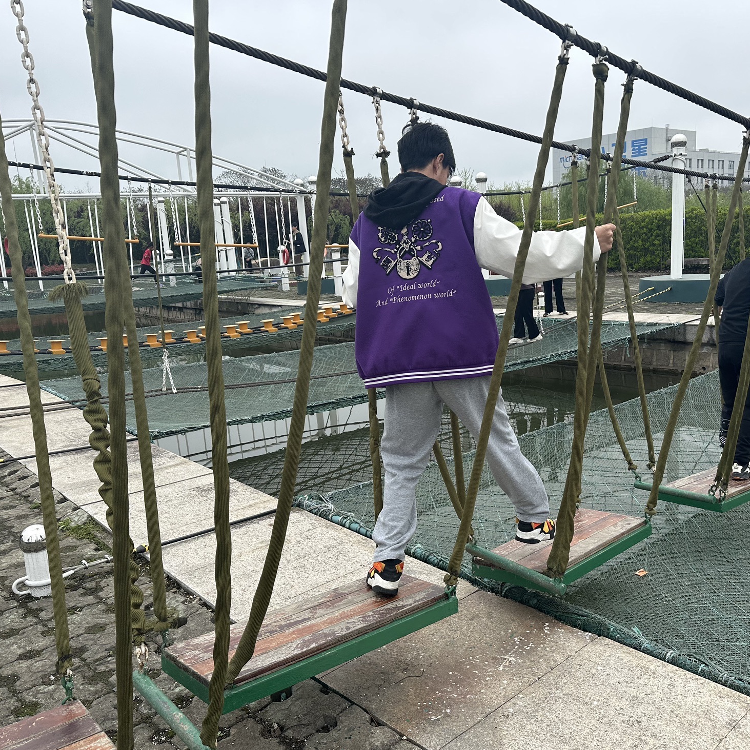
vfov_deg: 55.6
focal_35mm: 29
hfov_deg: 55.4
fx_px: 711
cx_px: 434
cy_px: 381
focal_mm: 6.86
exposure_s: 1/1541
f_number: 1.78
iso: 80
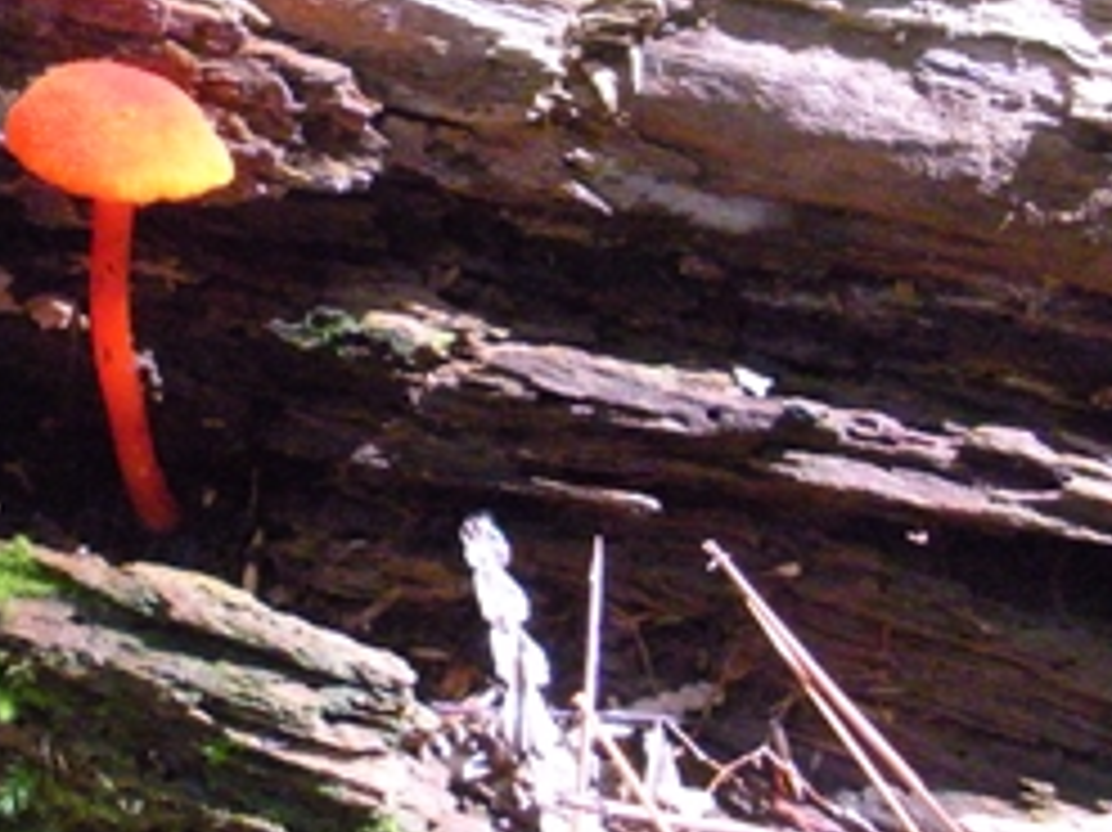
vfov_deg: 20.1
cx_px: 306
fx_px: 2344
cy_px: 254
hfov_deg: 26.4
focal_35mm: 73
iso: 975
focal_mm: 6.3
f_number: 3.5
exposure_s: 1/130
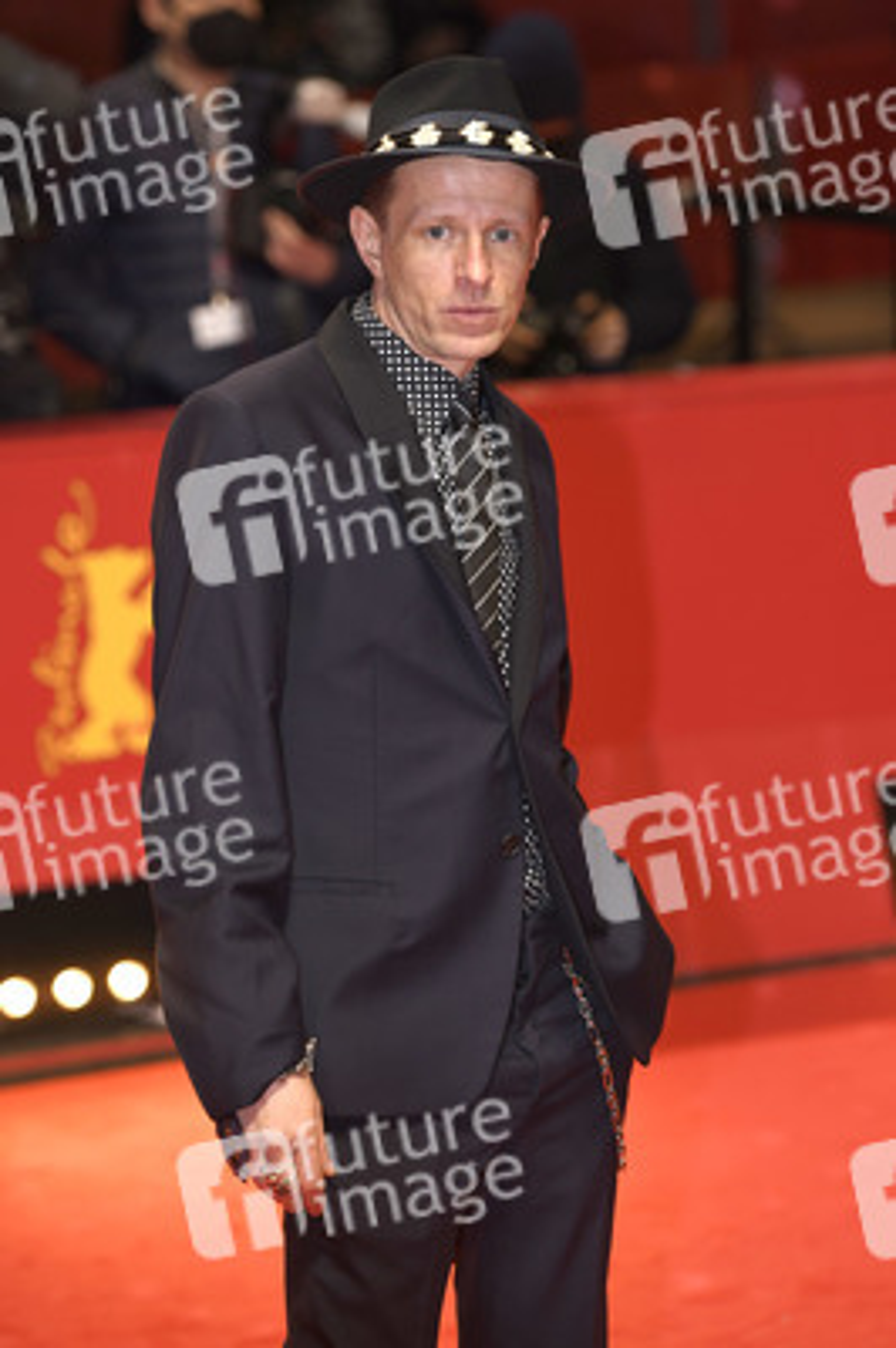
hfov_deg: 10.9
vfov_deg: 16.4
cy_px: 674
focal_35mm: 125
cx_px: 448
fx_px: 4674
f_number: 3.5
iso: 800
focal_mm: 125
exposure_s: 1/400
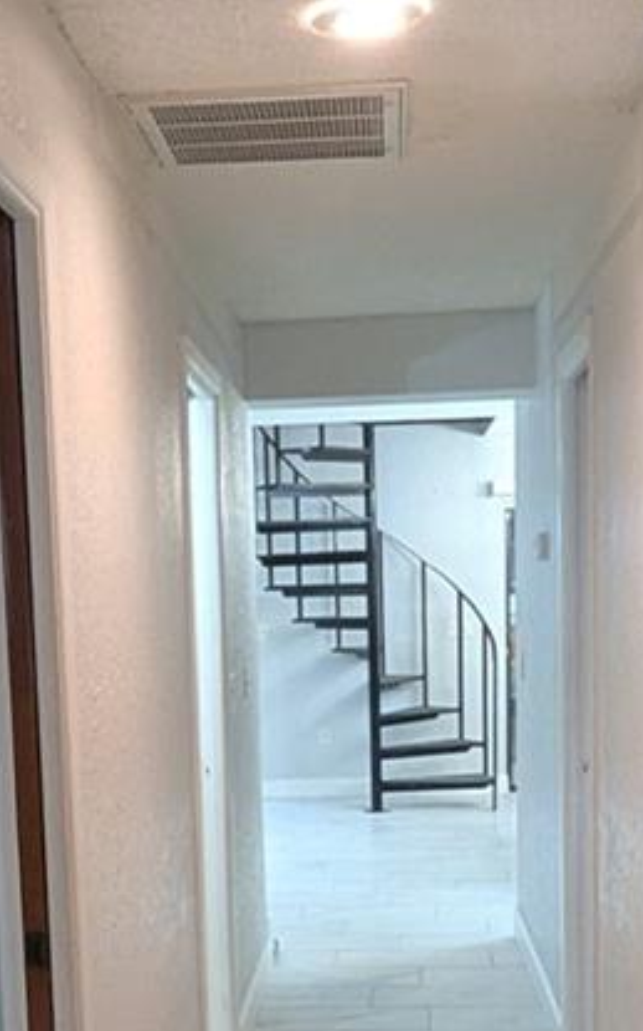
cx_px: 228
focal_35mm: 53
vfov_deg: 37.3
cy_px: 773
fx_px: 1488
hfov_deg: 24.3
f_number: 2.2
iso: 393
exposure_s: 1/61.5
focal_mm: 1.95
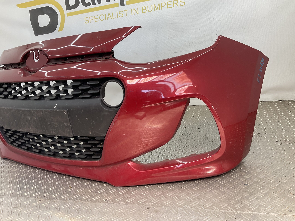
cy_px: 110
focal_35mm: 29
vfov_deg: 48.2
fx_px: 247
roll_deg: +7.9
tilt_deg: -15.7
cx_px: 148
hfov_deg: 61.7
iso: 25
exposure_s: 1/120
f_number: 1.8
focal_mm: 3
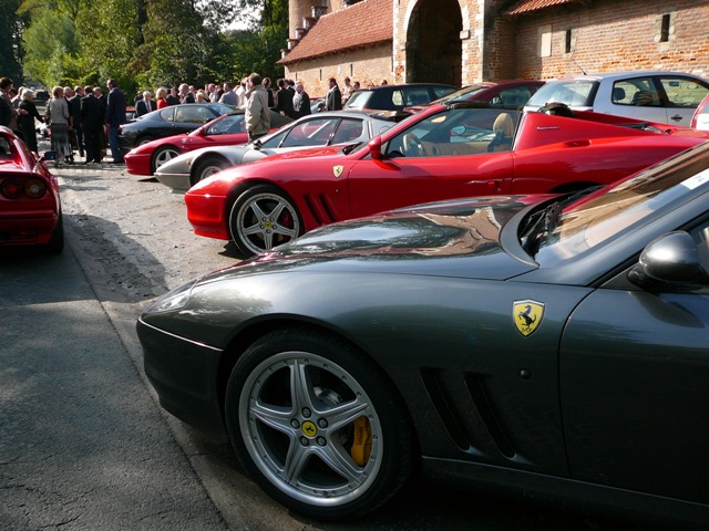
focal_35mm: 35
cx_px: 354
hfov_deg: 52.6
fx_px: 717
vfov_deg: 40.7
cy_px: 266
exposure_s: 1/640
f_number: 2.8
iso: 80
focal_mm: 5.2
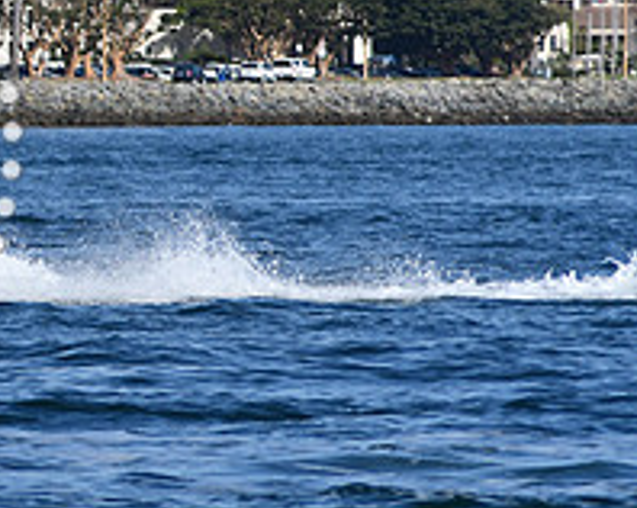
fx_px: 13975
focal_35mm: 742
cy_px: 137
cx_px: -286
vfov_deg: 2.1
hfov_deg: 2.6
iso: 200
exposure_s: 1/1600
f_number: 7.1
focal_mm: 180
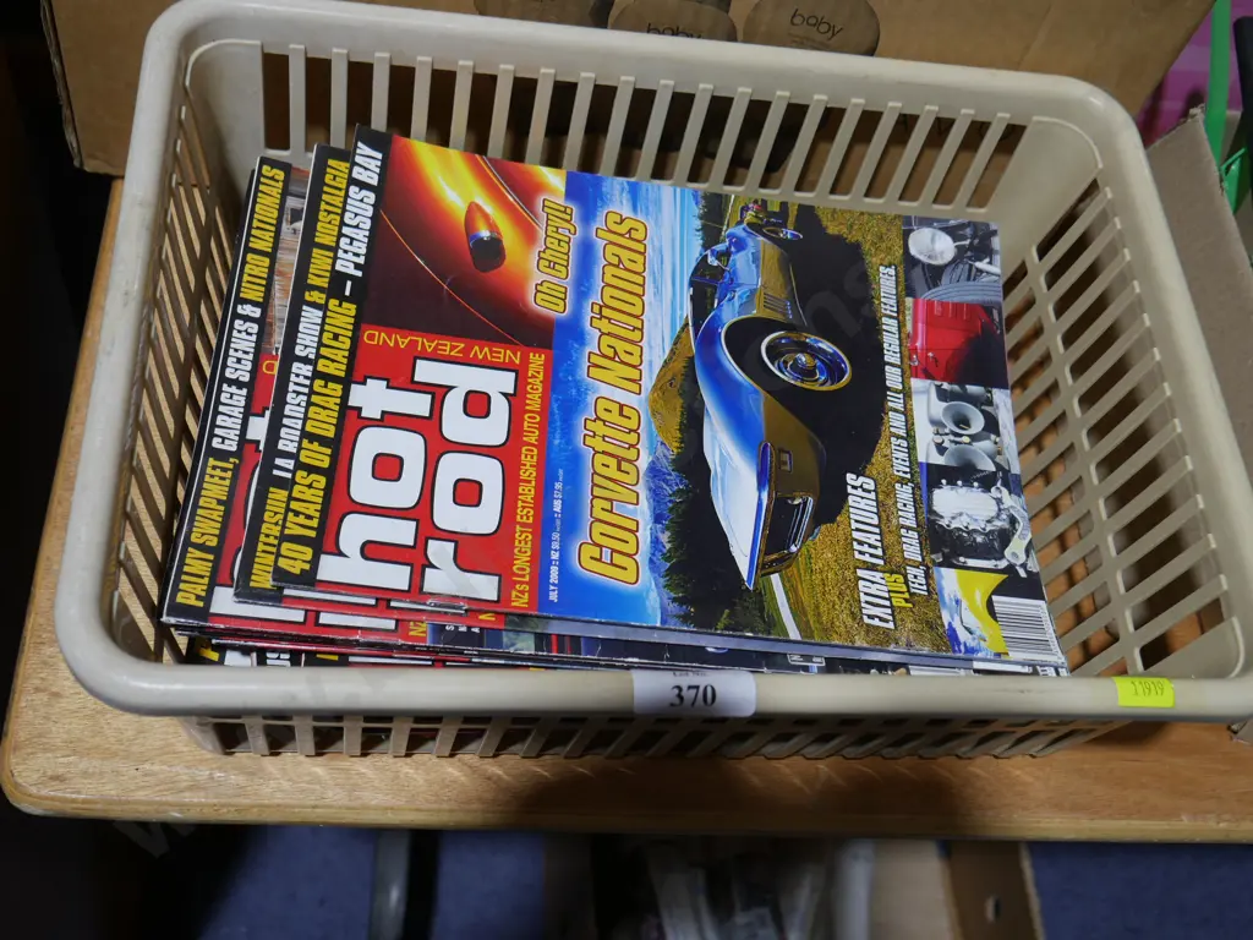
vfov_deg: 36.0
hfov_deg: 46.8
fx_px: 1448
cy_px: 470
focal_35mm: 40
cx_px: 626
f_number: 4.4
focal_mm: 20
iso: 200
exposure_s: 1/60
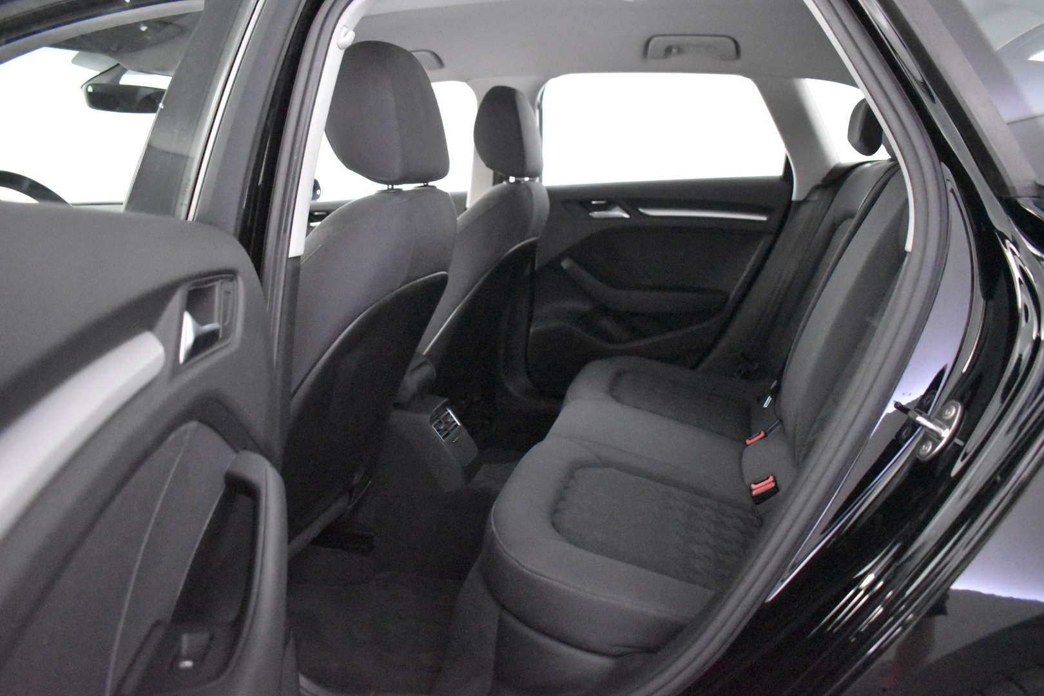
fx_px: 783
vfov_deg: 47.9
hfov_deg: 67.4
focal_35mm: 27
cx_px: 522
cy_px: 348
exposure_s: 1/60
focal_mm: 18
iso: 12800
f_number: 3.5
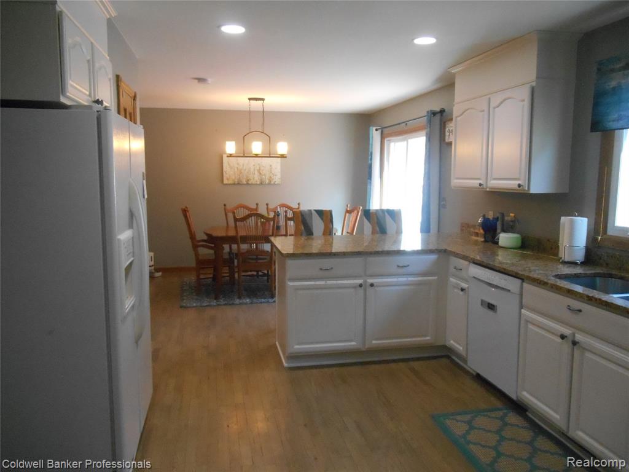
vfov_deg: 53.1
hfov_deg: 67.3
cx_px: 314
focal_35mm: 26
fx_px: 472
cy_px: 236
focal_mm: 4.7
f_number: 3.4
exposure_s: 1/125
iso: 800
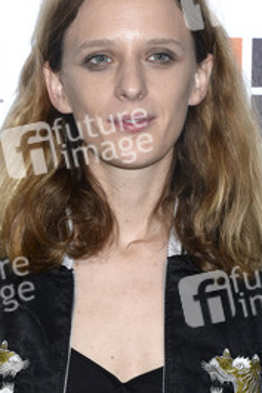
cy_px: 218
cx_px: 121
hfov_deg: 9.1
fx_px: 1646
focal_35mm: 151
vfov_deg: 13.6
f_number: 8
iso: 640
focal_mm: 100
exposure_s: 1/250
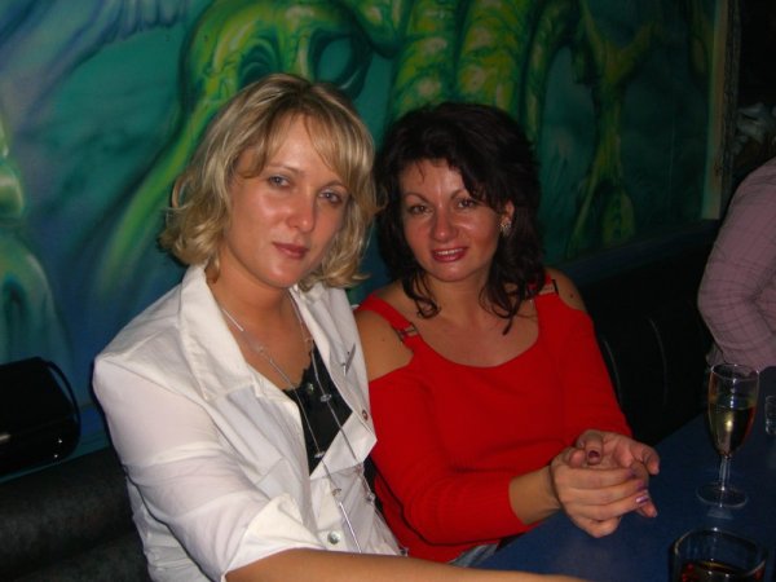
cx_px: 388
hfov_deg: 49.0
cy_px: 291
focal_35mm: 38
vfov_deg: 37.7
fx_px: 852
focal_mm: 7.9
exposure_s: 1/60
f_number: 2.8
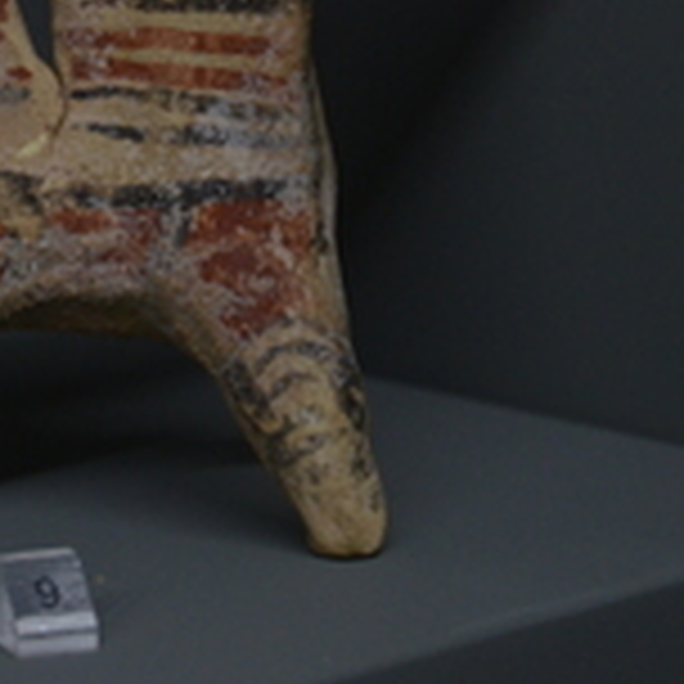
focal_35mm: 287
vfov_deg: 6.1
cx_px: 194
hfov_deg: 6.1
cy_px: 128
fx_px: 6416
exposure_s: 1/100
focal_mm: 78
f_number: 5.3
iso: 1000
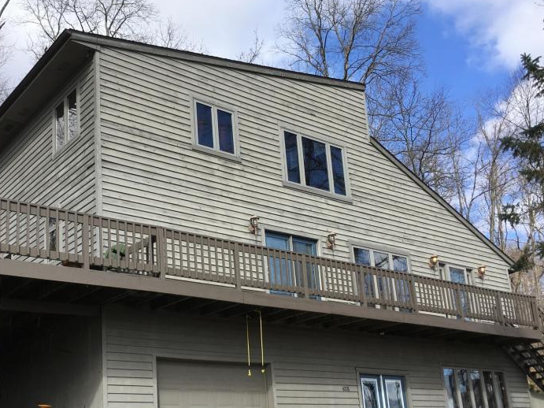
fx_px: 676
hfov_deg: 43.5
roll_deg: +2.6
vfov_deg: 33.2
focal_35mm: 43
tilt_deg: +16.5
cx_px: 205
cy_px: 280
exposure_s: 1/793
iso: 25
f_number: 2.2
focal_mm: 4.15
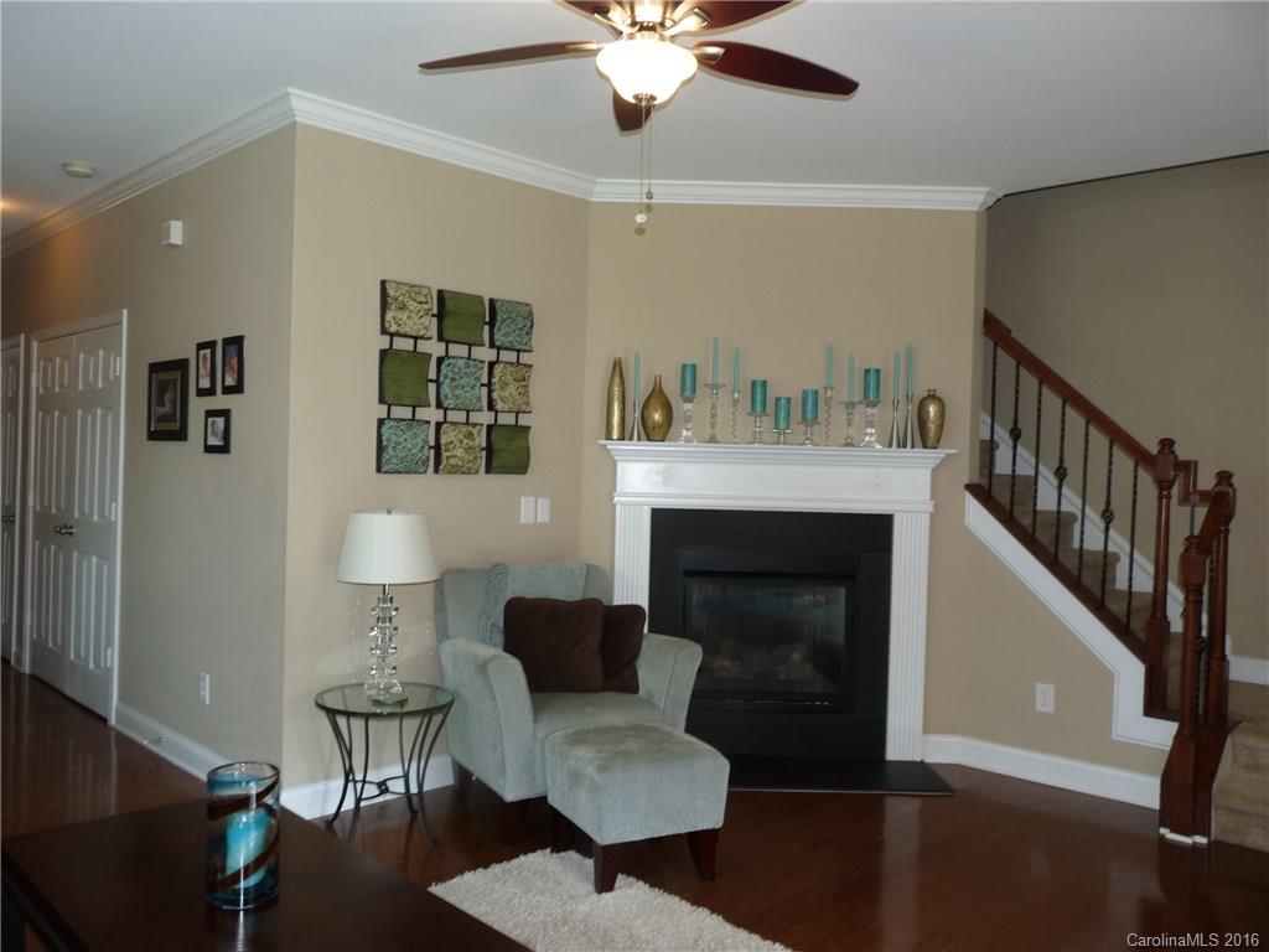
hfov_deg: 65.3
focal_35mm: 27
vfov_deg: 51.4
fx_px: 990
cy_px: 476
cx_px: 634
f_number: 4
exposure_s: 1/25
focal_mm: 4.8
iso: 125
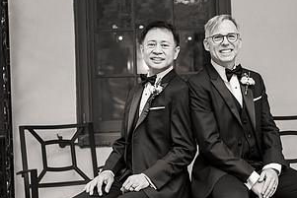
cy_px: 109
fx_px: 999
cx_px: 195
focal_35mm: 121
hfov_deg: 16.9
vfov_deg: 11.3
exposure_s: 1/400
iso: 400
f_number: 3.2
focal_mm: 60
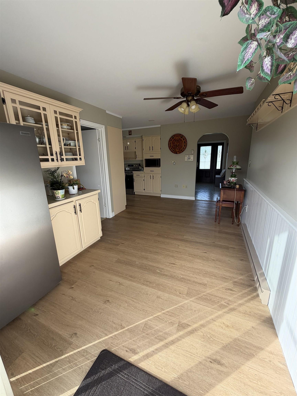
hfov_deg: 85.7
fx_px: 160
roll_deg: +0.9
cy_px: 198
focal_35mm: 14
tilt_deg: -14.3
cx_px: 148
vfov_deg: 102.1
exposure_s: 1/121
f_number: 2.2
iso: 40
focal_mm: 2.22
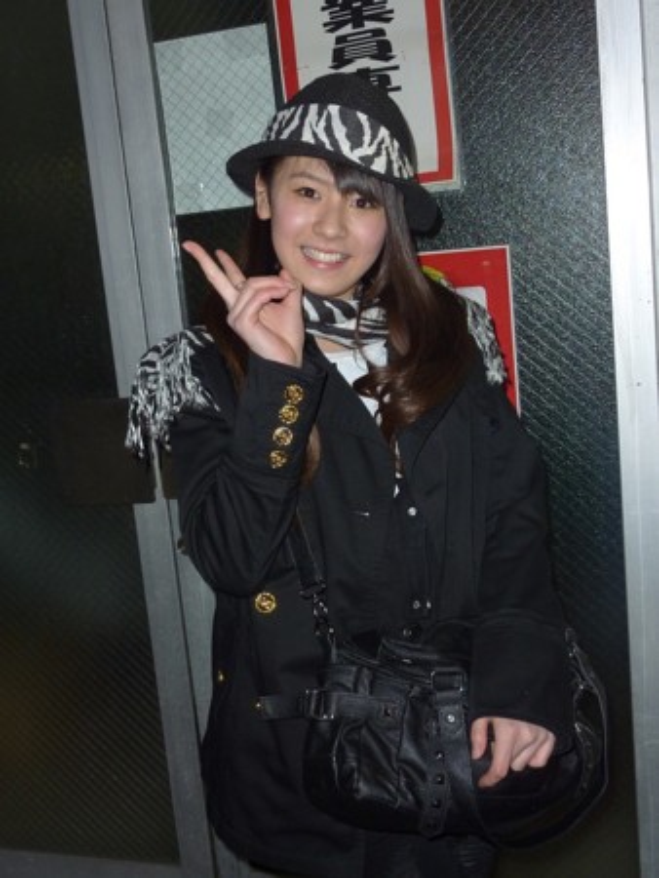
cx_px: 330
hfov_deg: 34.4
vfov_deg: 44.8
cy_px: 439
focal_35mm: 42
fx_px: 1065
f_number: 3.7
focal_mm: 6.9
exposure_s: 1/125
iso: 125
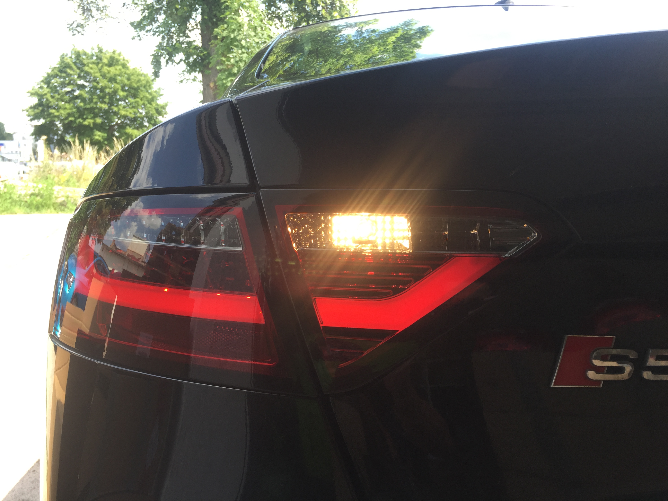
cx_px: 334
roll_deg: -0.4
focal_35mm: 29
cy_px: 250
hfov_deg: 61.7
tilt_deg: -9.9
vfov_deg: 48.2
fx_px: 560
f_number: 2.2
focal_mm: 4.15
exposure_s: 1/210
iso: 32
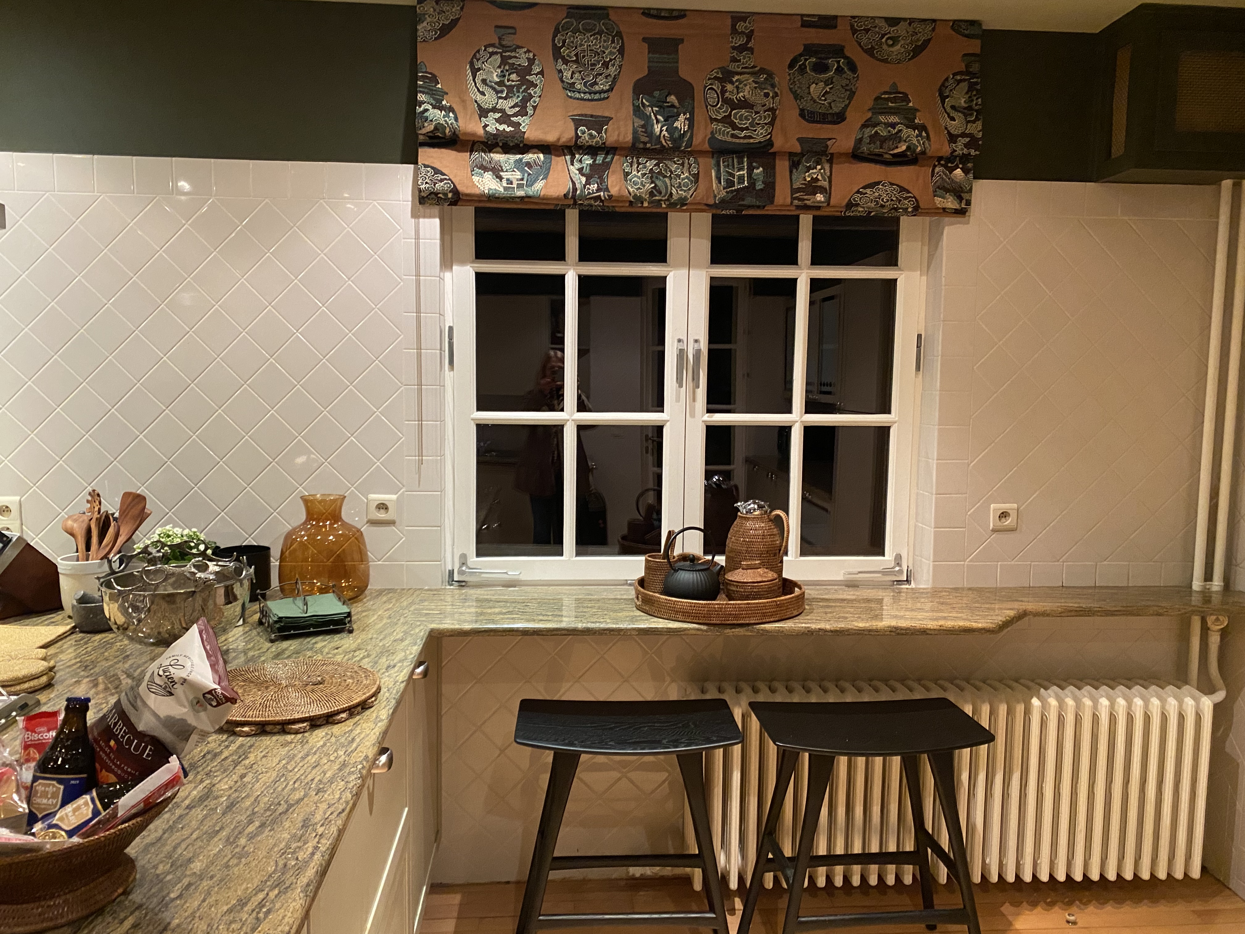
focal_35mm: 26
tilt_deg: -6.2
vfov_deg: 53.1
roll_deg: -0.4
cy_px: 467
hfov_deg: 67.3
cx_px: 622
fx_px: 935
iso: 500
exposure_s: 1/33
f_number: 1.8
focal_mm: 4.25
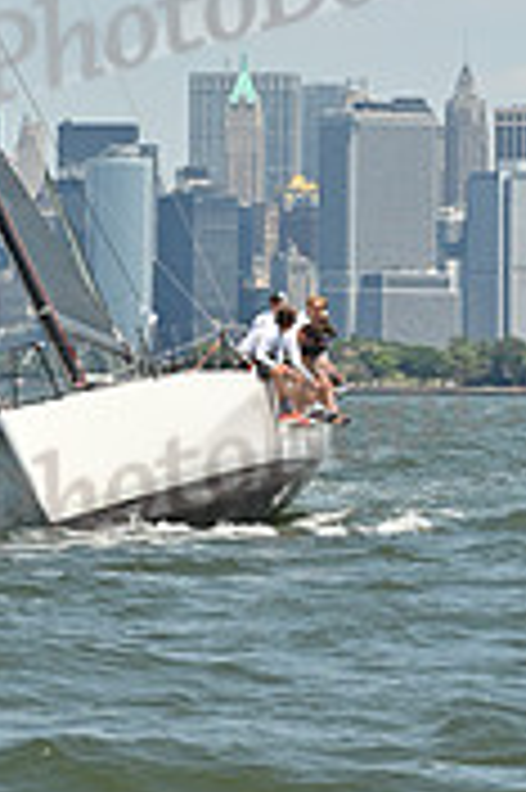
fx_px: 6236
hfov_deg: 4.8
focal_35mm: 284
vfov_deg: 7.2
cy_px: -180
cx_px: -259
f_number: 7.1
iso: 320
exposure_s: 1/1250
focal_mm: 86
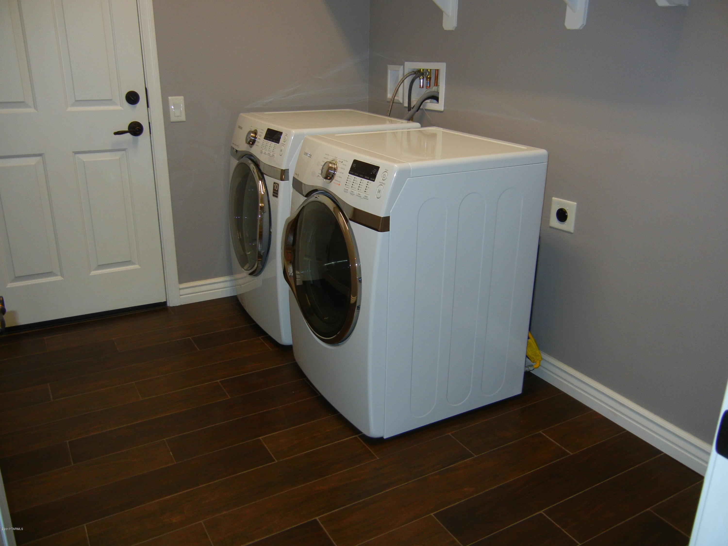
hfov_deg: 60.0
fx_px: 631
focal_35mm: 30
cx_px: 364
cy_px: 273
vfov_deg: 46.8
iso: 200
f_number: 3.5
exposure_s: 1/30
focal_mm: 5.4
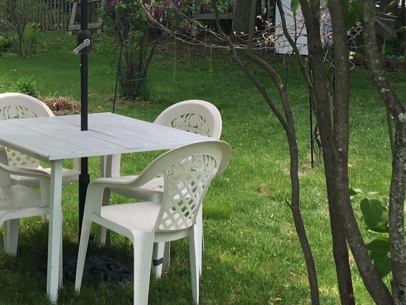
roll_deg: -0.1
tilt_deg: -4.5
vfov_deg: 20.5
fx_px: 833
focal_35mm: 71
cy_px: 62
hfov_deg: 26.2
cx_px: 16
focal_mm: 4.15
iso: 25
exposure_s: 1/442
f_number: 2.2
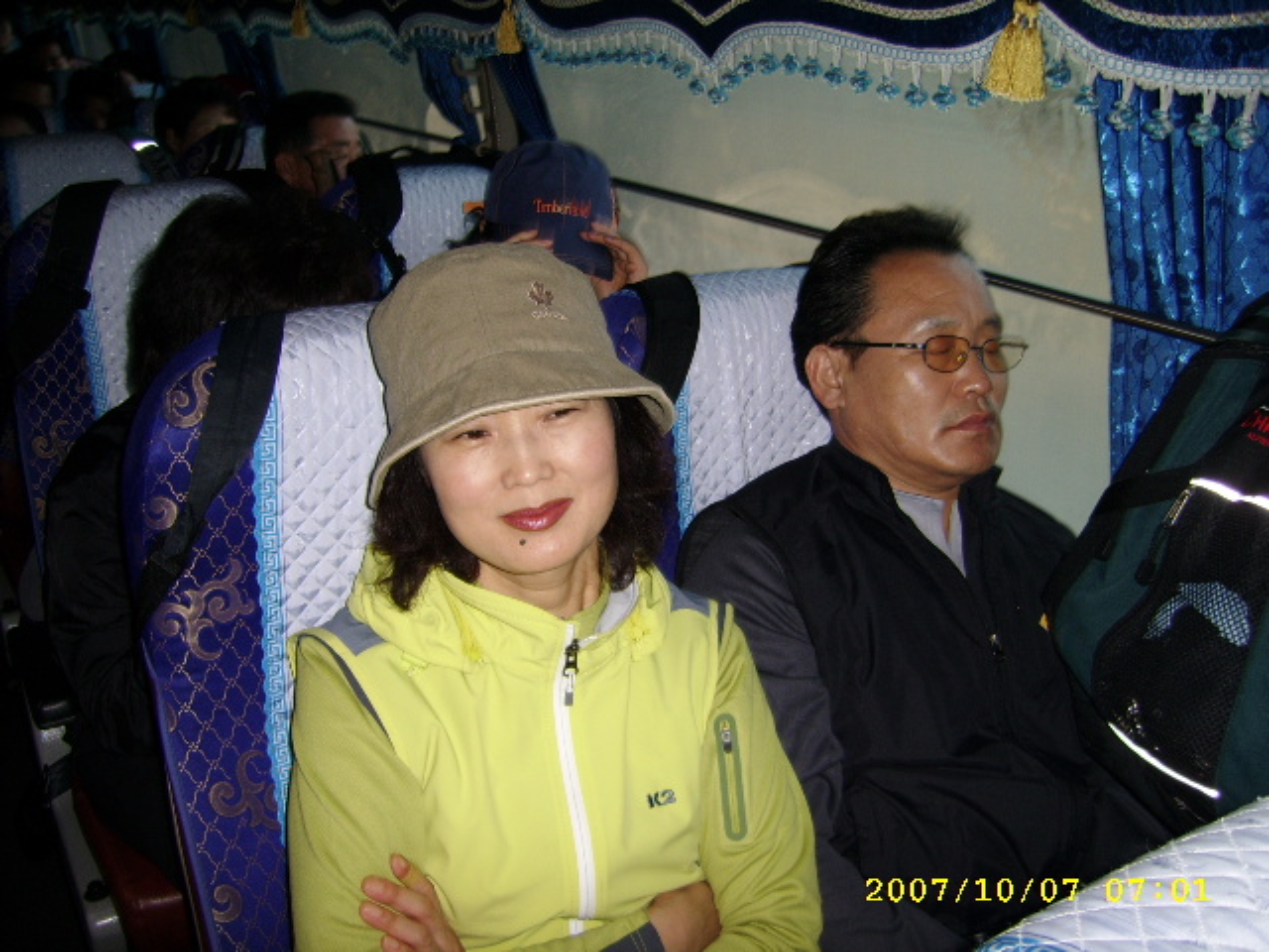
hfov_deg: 52.6
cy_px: 476
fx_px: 1283
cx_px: 634
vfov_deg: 40.7
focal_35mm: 35
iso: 100
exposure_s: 1/30
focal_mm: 5.95
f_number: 2.8
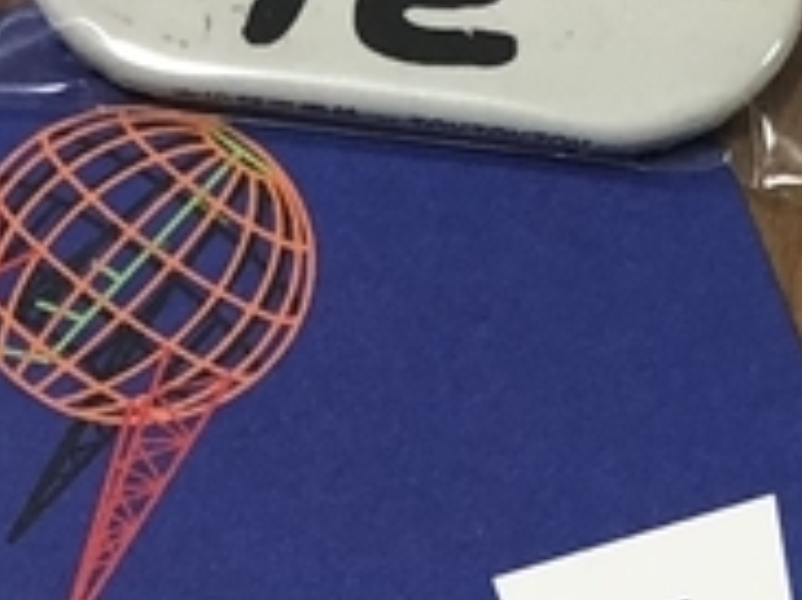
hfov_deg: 10.7
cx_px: 294
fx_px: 4260
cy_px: 626
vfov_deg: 8.0
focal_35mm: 184
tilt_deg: -68.4
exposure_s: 1/15
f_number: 1.8
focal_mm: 4
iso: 40
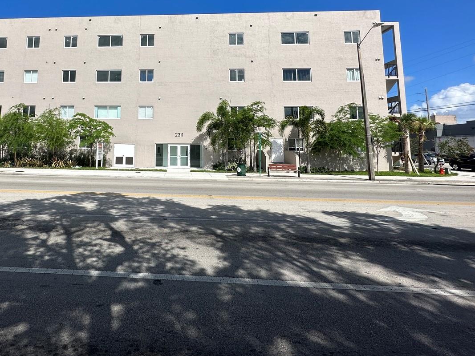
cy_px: 113
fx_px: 288
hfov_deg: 76.4
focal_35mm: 21
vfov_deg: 61.6
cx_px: 157
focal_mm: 2.22
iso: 50
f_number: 2.2
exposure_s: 1/5051
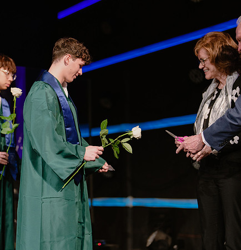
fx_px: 581
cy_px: 137
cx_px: 88
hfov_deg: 23.3
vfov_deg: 24.2
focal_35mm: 72
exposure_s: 1/320
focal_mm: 50
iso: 640
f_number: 1.2
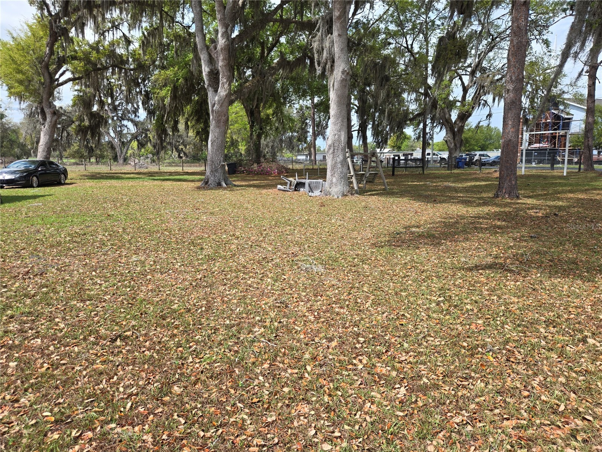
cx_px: 301
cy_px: 226
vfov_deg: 58.9
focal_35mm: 23
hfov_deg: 73.9
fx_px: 400
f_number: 1.8
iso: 64
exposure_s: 1/2921
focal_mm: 5.4
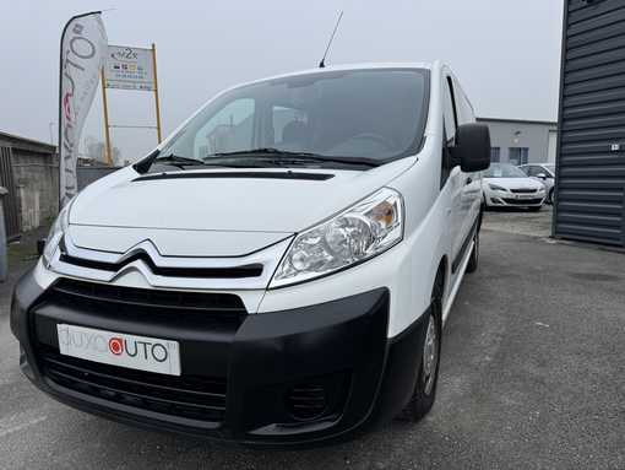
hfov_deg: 71.6
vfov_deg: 56.9
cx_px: 312
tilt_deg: -8.1
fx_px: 434
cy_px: 235
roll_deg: +1.3
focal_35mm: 24
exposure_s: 1/2252
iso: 80
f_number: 1.78
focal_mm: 6.76
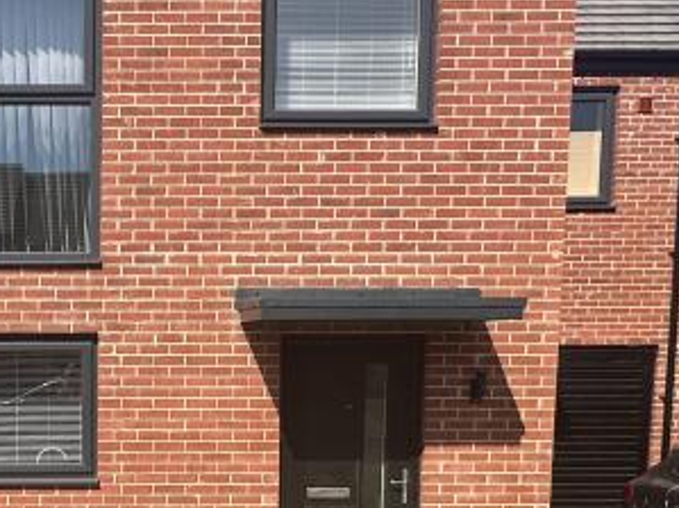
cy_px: 472
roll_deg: -0.5
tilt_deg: -6.2
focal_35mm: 48
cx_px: 79
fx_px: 941
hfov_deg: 37.3
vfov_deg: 28.9
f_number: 2.2
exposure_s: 1/1795
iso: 50
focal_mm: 2.22
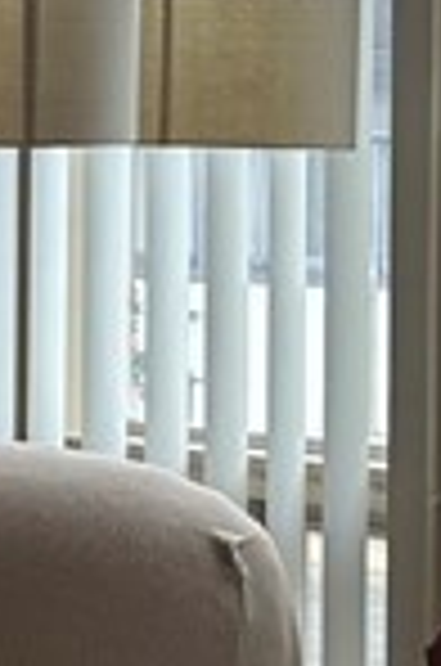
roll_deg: +0.0
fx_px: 3194
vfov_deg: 11.9
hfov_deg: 6.7
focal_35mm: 173
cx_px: -1152
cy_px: 130
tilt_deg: -1.1
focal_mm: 6.86
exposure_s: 1/120
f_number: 1.78
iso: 100
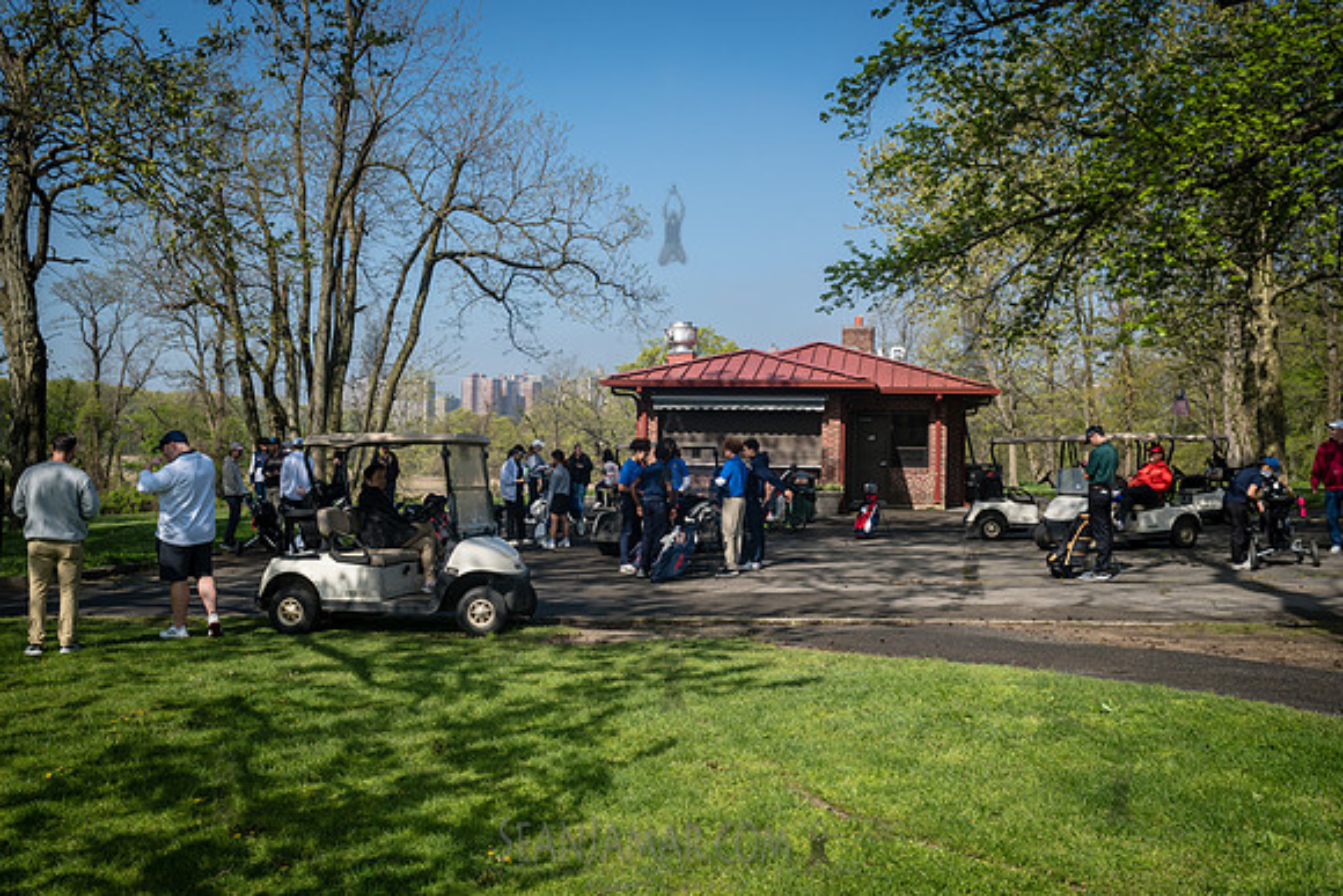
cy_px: 448
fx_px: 1320
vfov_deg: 37.5
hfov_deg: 53.9
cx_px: 672
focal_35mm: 35
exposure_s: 1/800
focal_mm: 35
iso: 200
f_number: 6.3
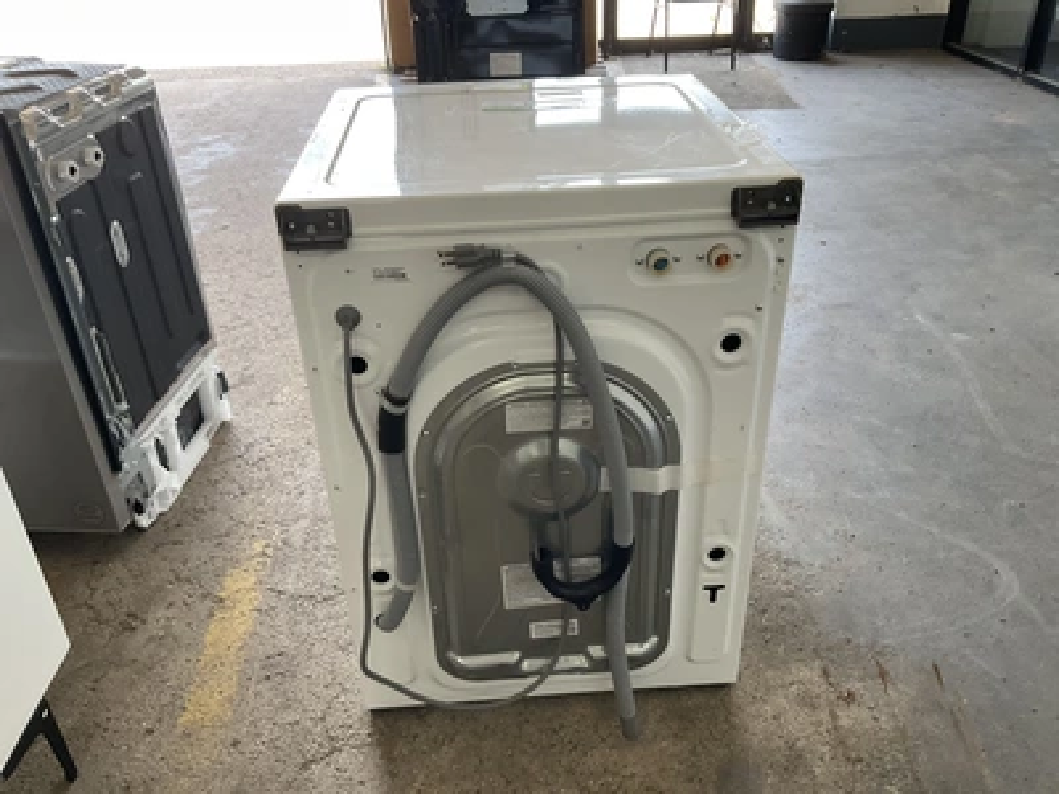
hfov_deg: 61.7
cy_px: 397
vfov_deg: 48.2
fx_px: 887
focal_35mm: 29
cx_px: 530
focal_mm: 3
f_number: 1.8
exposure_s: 1/120
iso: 64
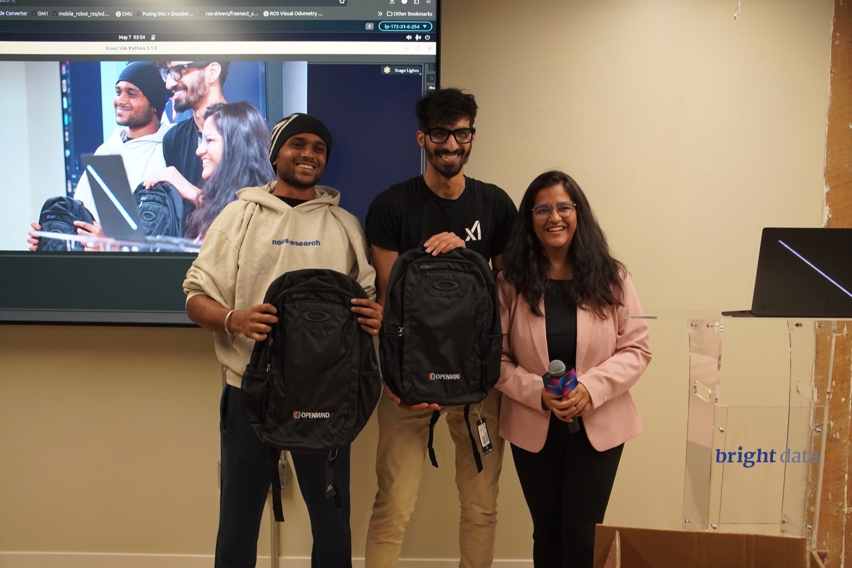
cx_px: 426
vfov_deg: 38.3
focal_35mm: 34
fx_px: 816
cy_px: 284
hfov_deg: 55.1
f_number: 4
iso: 2500
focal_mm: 23
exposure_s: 1/160
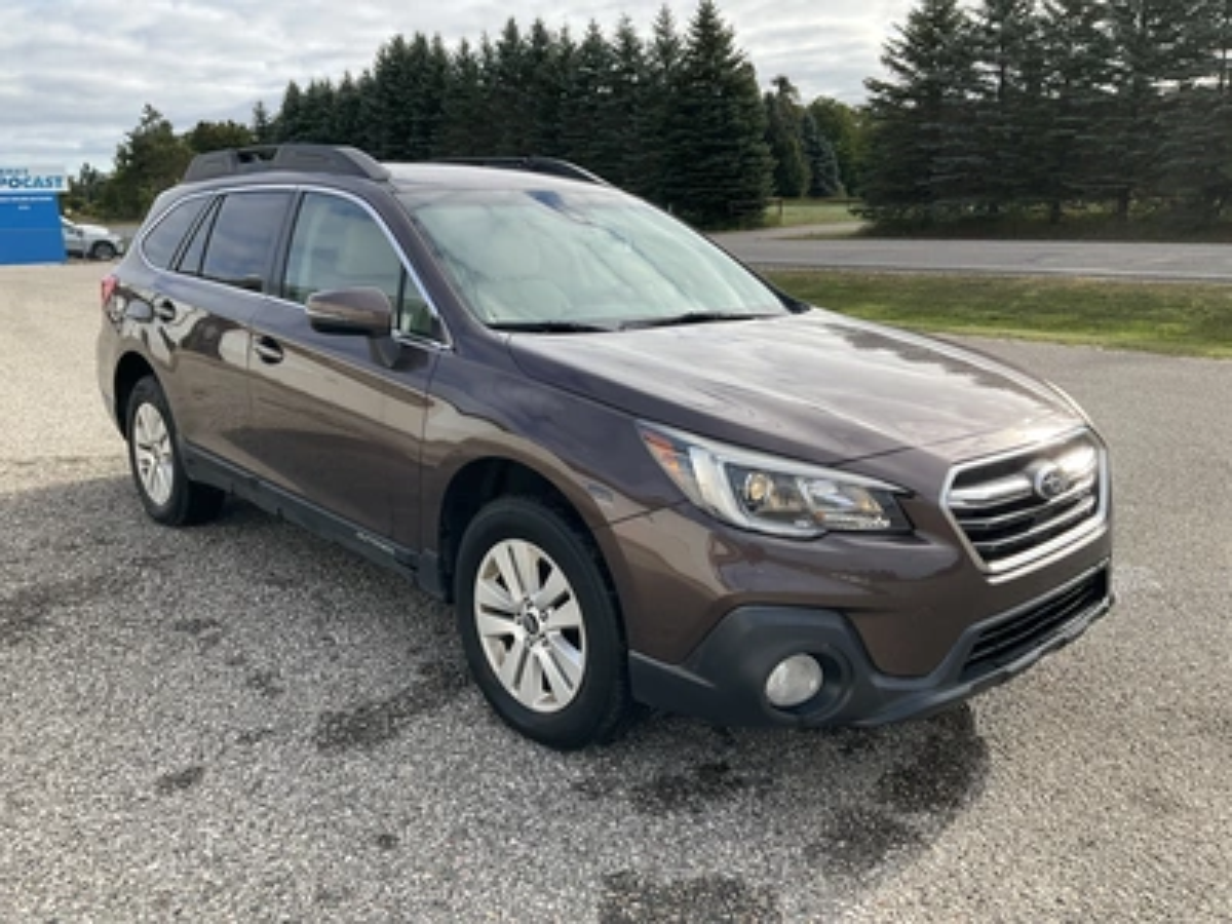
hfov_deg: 61.7
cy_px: 462
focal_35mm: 29
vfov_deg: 48.2
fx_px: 1032
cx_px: 616
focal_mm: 3
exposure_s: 1/759
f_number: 1.8
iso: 25
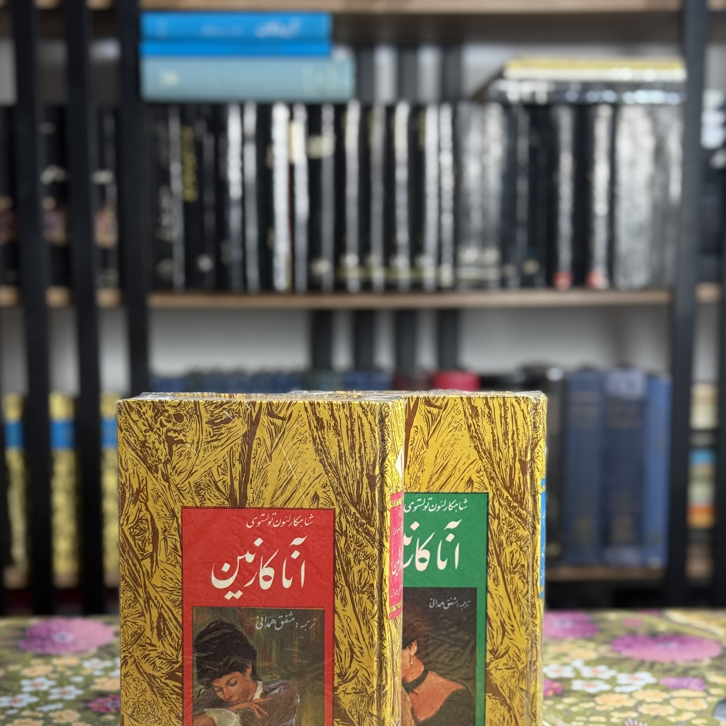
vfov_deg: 29.9
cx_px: 360
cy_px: 453
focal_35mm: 57
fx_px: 1353
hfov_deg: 30.0
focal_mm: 6.76
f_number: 1.78
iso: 64
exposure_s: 1/50
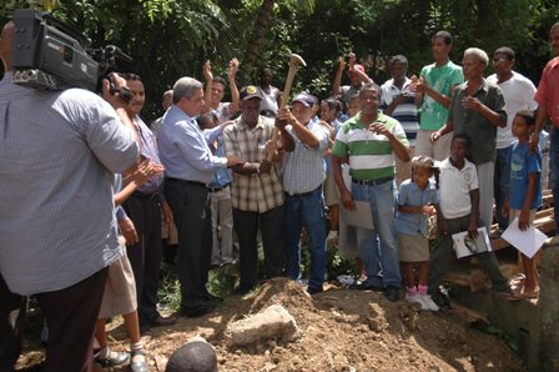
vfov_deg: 36.8
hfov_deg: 53.2
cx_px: 280
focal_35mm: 36
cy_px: 186
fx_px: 559
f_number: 5
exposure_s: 1/500
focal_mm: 24
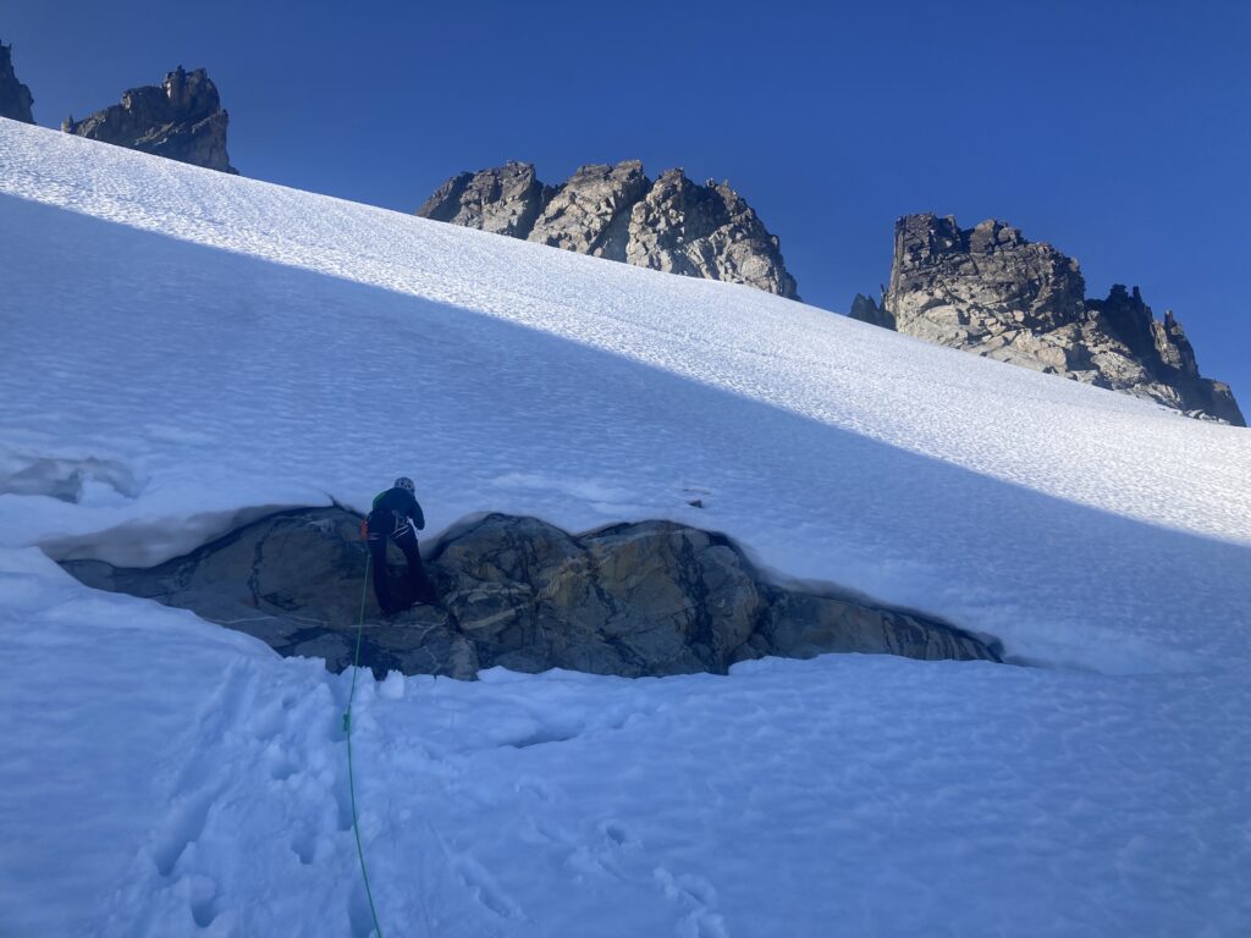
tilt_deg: +19.7
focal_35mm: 28
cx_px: 626
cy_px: 469
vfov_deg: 49.7
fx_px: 1012
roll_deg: +0.6
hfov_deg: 63.4
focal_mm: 3.99
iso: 20
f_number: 1.8
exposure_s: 1/1333
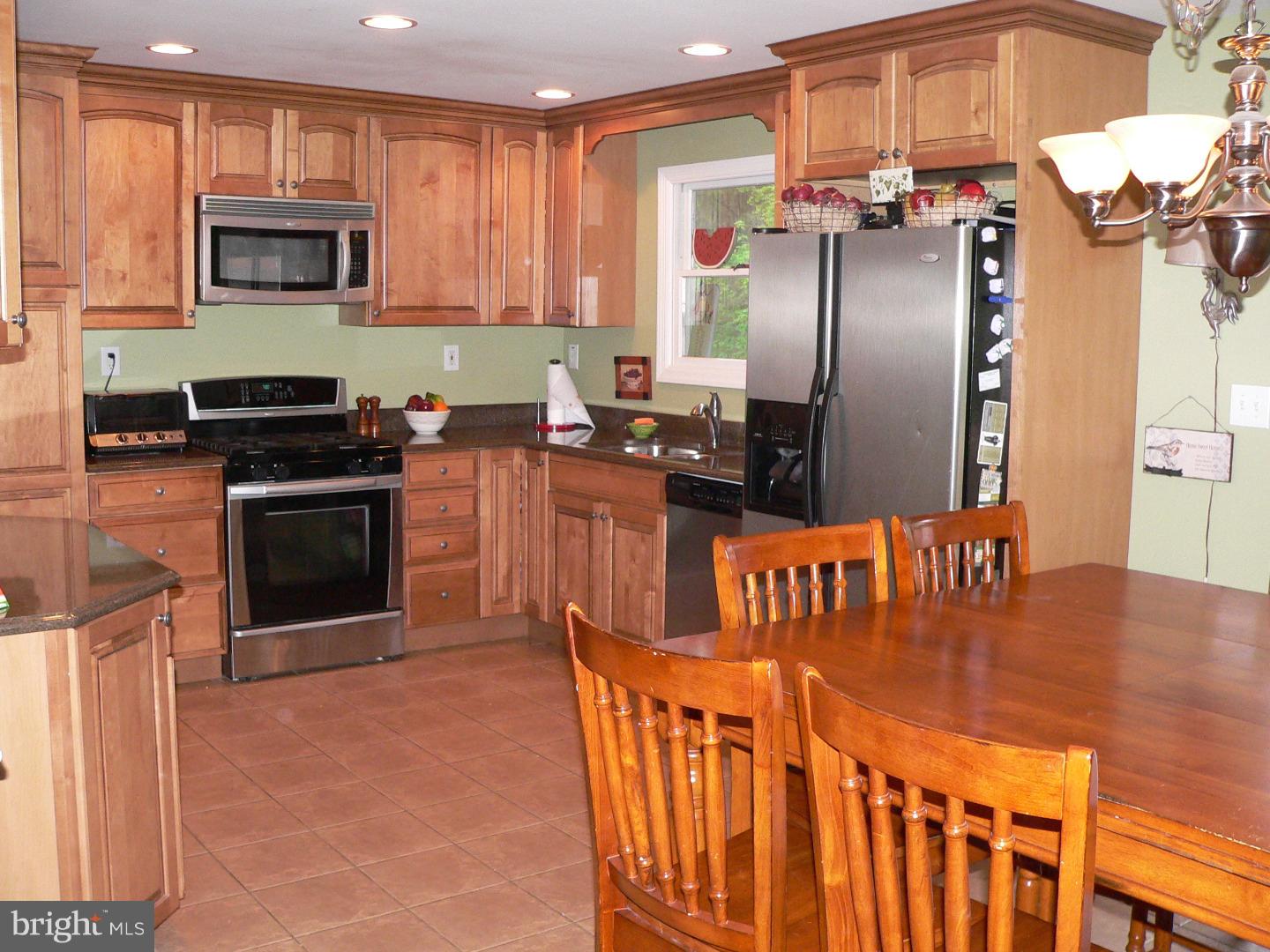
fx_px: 1321
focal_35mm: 36
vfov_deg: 39.7
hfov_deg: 51.4
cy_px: 476
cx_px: 635
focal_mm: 6
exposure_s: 1/30
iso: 300
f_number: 2.8
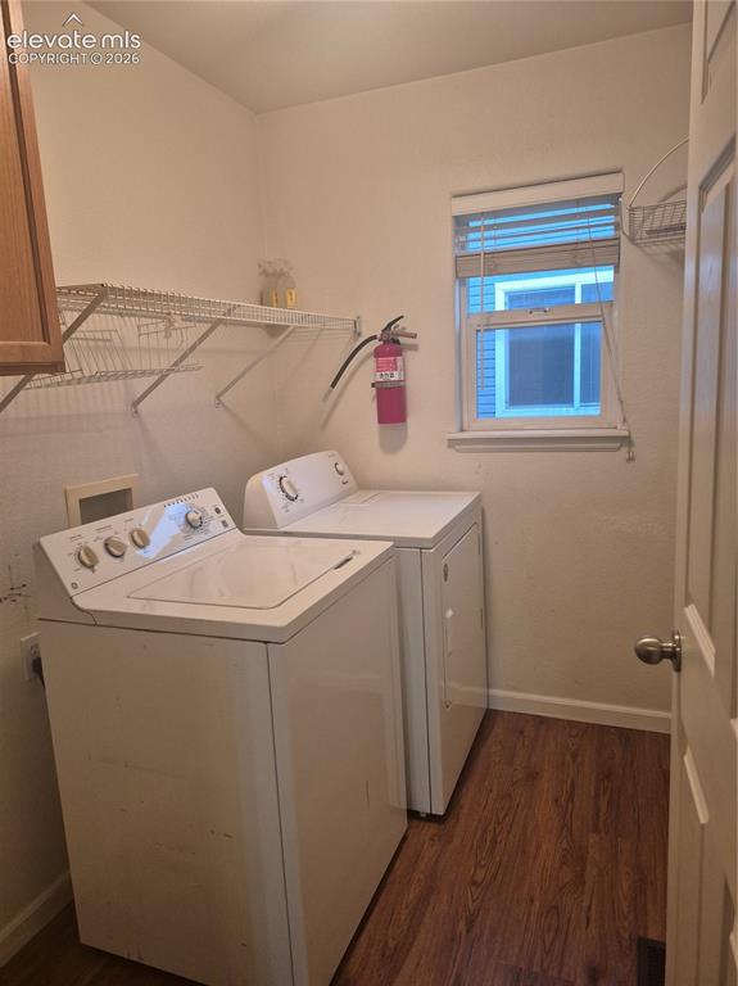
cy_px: 493
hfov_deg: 58.8
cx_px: 369
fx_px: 655
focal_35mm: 23
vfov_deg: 74.0
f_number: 1.8
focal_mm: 5.4
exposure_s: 1/120
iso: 800
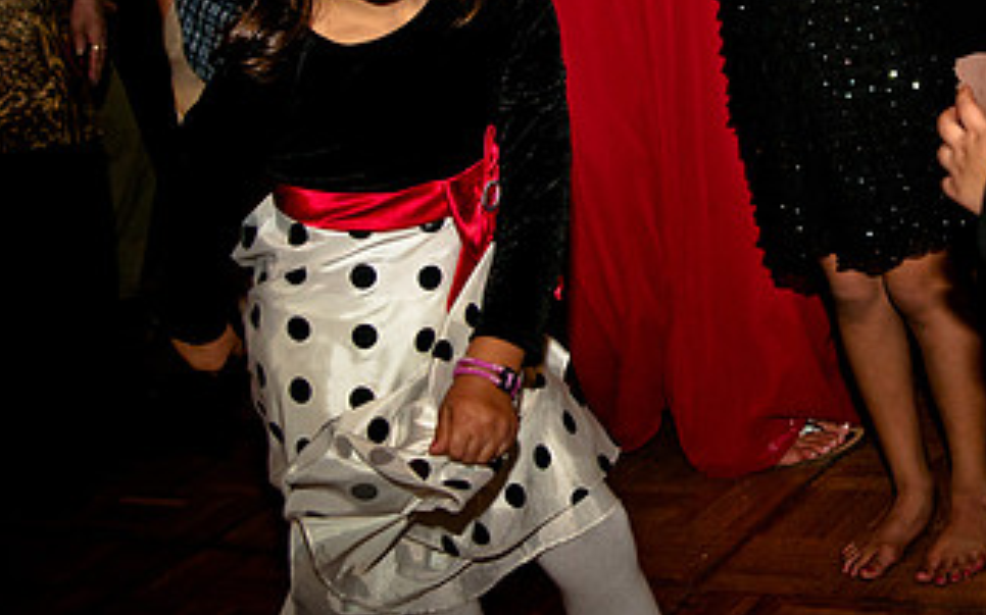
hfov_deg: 26.2
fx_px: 2068
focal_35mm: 77
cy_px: 32
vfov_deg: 16.6
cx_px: 811
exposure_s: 1/200
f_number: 3.2
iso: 400
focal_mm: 28
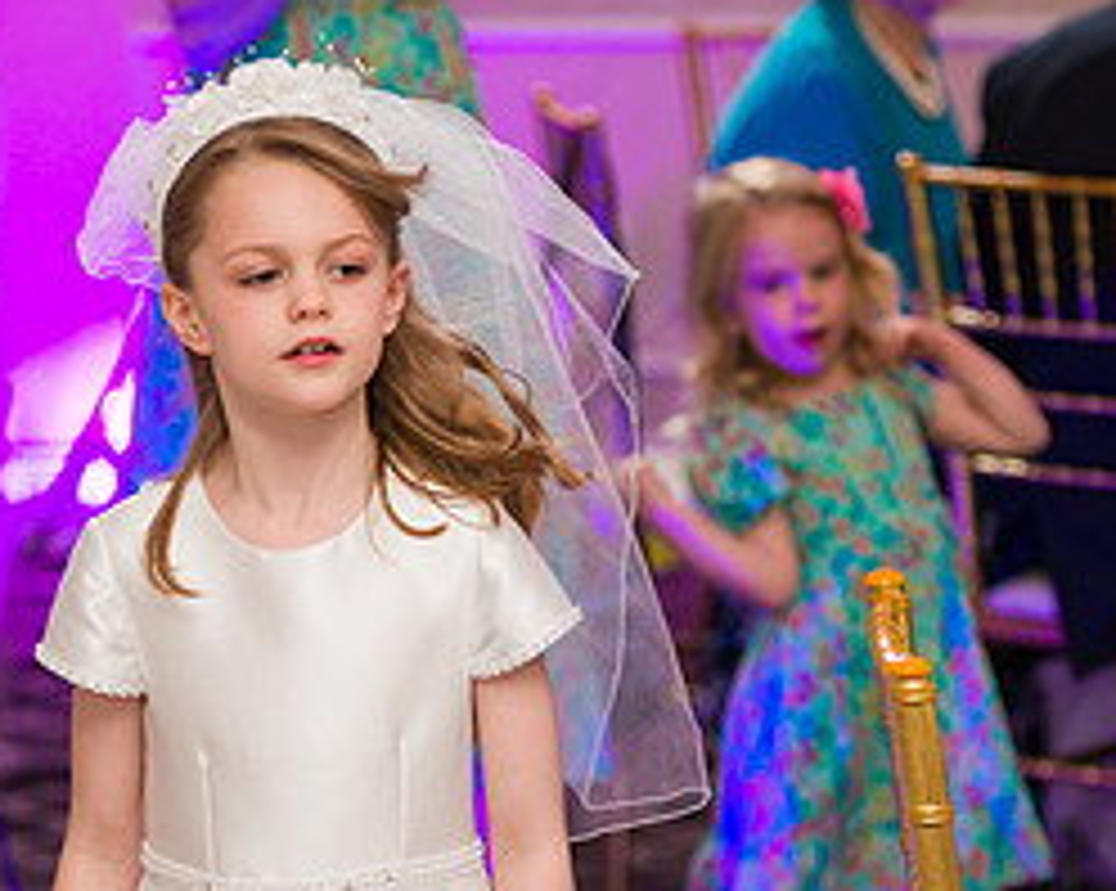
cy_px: 468
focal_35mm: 202
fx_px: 6667
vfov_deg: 7.6
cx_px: 450
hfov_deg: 9.6
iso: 1600
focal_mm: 92
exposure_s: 1/200
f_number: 3.2
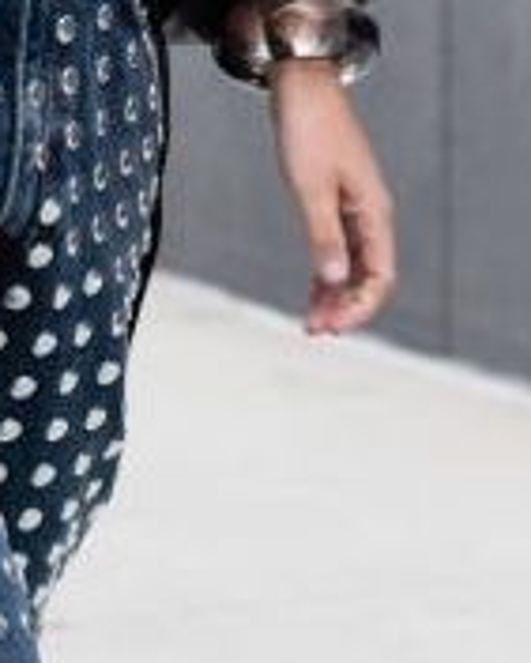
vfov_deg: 4.1
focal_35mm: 469
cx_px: -79
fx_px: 9205
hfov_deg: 3.3
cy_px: 226
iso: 1000
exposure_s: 1/500
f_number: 5
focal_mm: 85
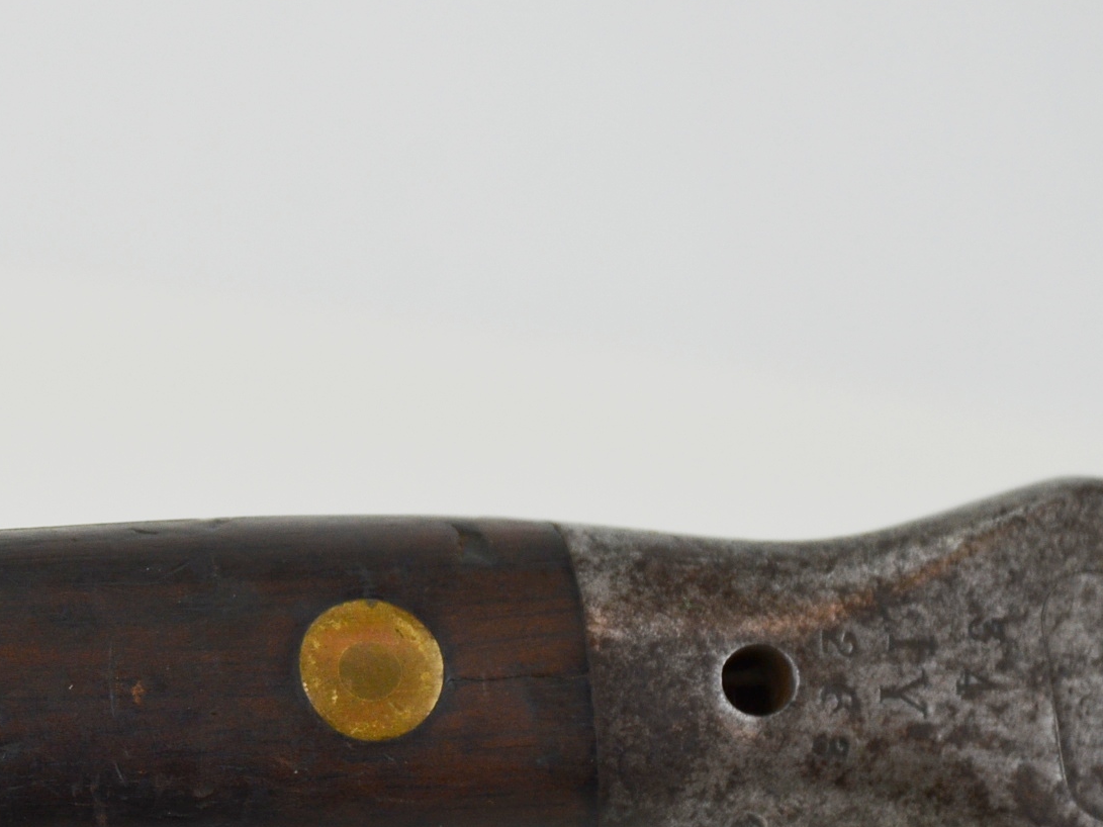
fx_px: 11597
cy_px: 652
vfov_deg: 4.1
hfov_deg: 5.4
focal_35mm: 364
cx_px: 27
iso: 500
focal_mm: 112
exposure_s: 1/250
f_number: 5.6
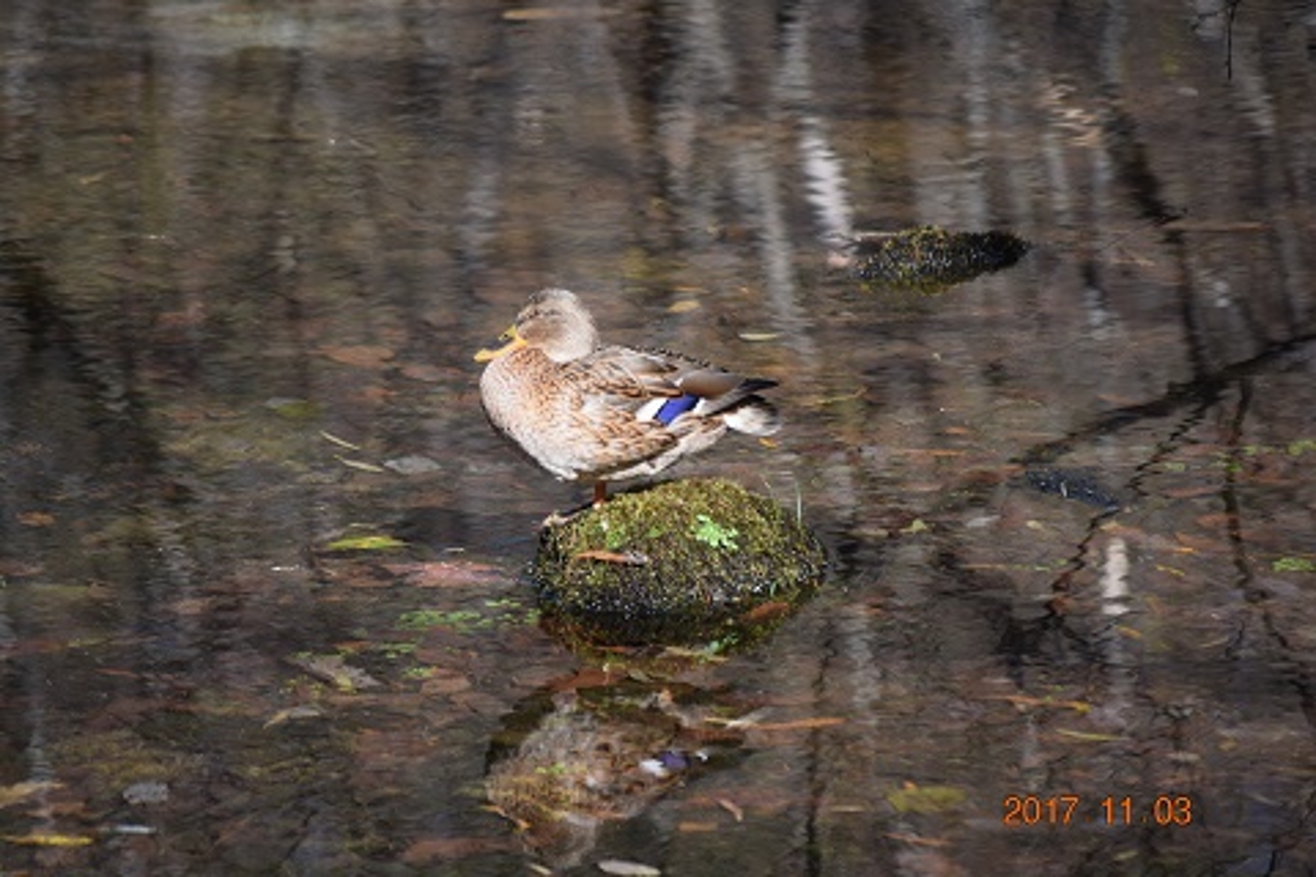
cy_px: 438
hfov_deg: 6.9
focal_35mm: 300
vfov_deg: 4.6
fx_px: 10966
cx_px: 658
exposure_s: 1/500
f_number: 5.6
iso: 360
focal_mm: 200
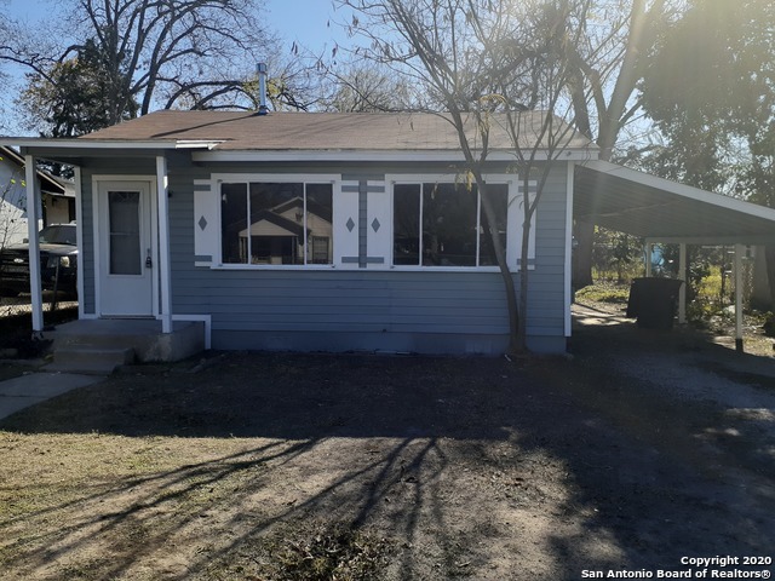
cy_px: 290
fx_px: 604
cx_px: 388
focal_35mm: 27
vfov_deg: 51.4
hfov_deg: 65.3
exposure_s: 1/659
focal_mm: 3.6
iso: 40
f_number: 1.9
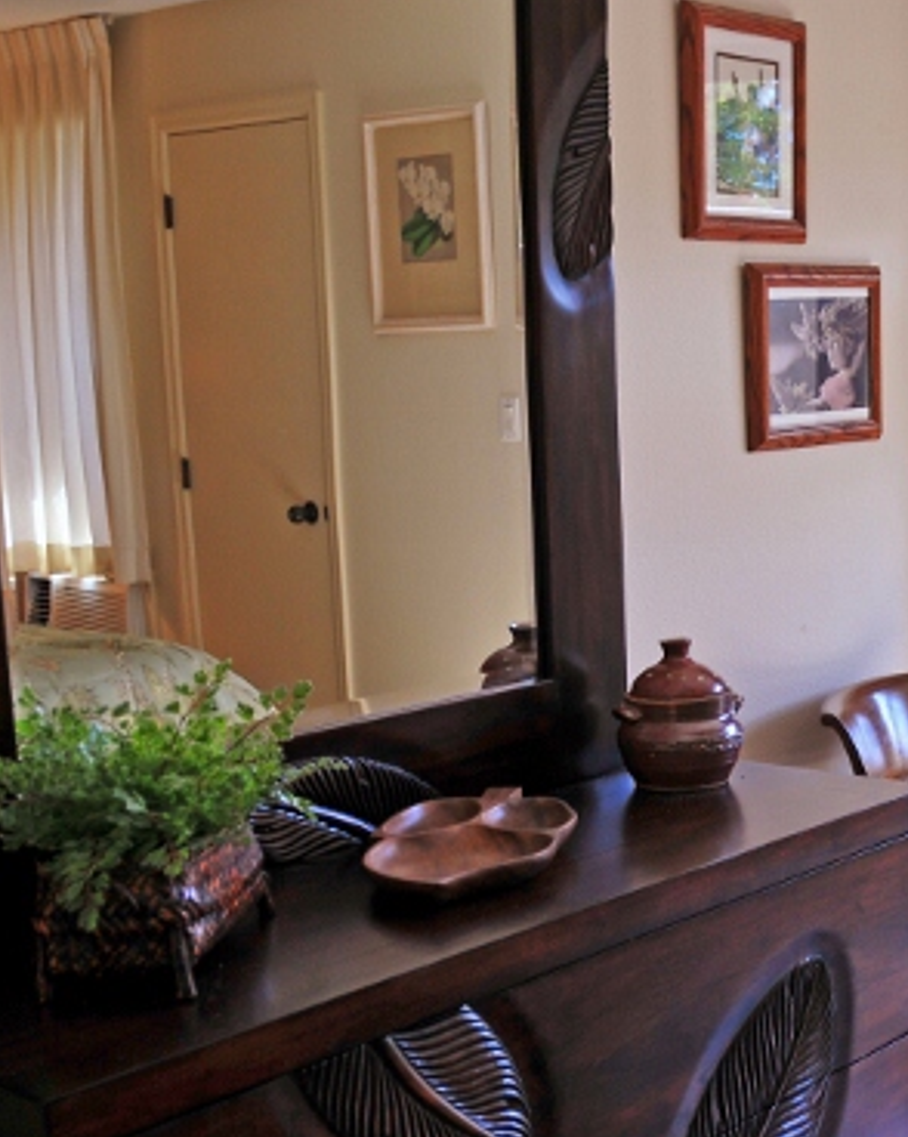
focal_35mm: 55
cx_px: 1010
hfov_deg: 25.5
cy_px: 613
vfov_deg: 34.2
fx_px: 1849
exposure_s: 1/25
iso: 200
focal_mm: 18
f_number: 3.5
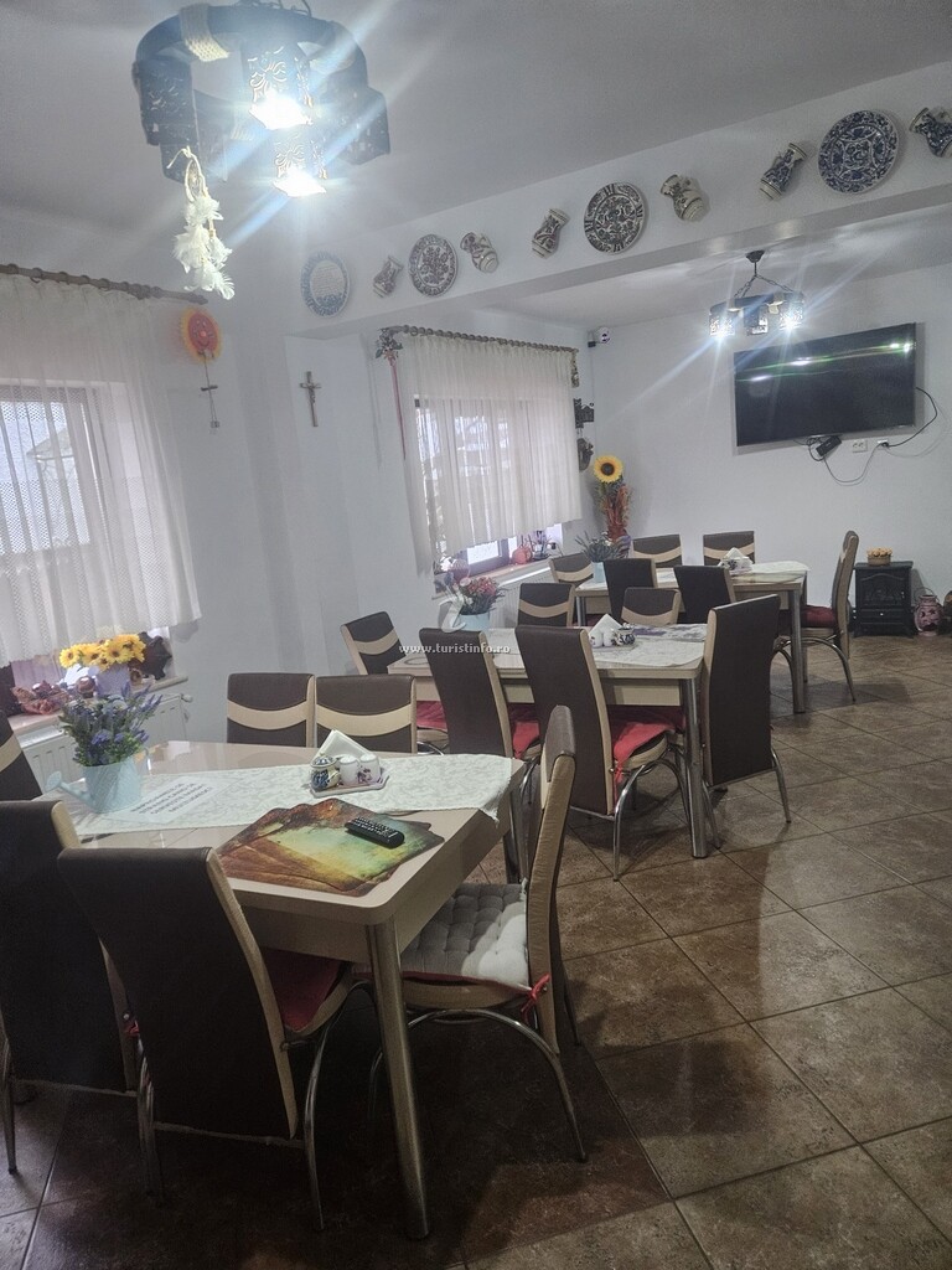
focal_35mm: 23
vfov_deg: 73.9
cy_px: 635
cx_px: 476
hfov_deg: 58.9
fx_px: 843
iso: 640
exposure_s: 1/100
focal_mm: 5.4
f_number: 1.8
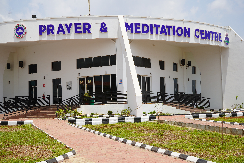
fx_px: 400
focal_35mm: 59
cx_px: 122
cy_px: 82
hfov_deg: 33.9
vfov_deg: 23.0
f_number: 11
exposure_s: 1/160
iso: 100
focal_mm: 59
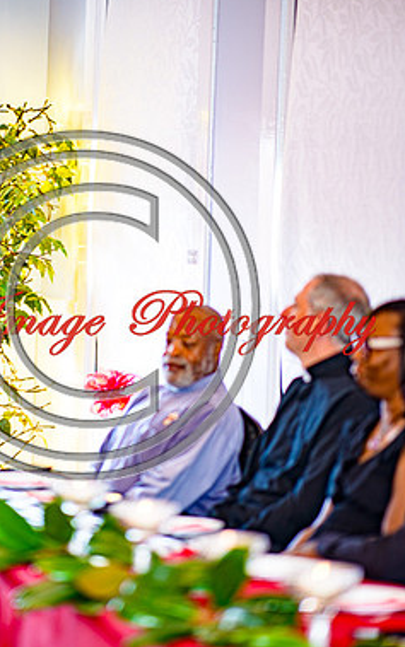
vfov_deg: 12.8
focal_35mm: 164
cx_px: 82
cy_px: 318
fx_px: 2895
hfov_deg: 8.0
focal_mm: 105
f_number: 1.4
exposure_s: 1/80
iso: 100
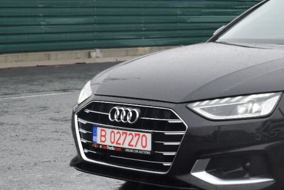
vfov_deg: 13.3
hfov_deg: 18.9
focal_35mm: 103
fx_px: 815
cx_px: 320
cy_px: 83
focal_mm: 27
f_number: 7.1
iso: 400
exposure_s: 1/200
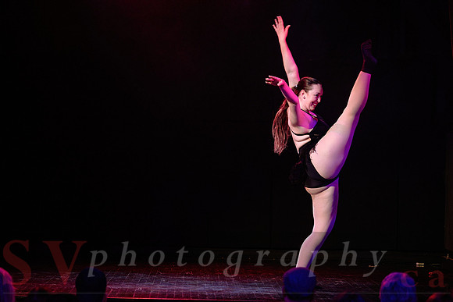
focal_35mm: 155
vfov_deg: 8.8
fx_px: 1953
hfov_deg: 13.2
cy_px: 195
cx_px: 160
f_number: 2.8
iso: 1600
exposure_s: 1/250
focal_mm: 120
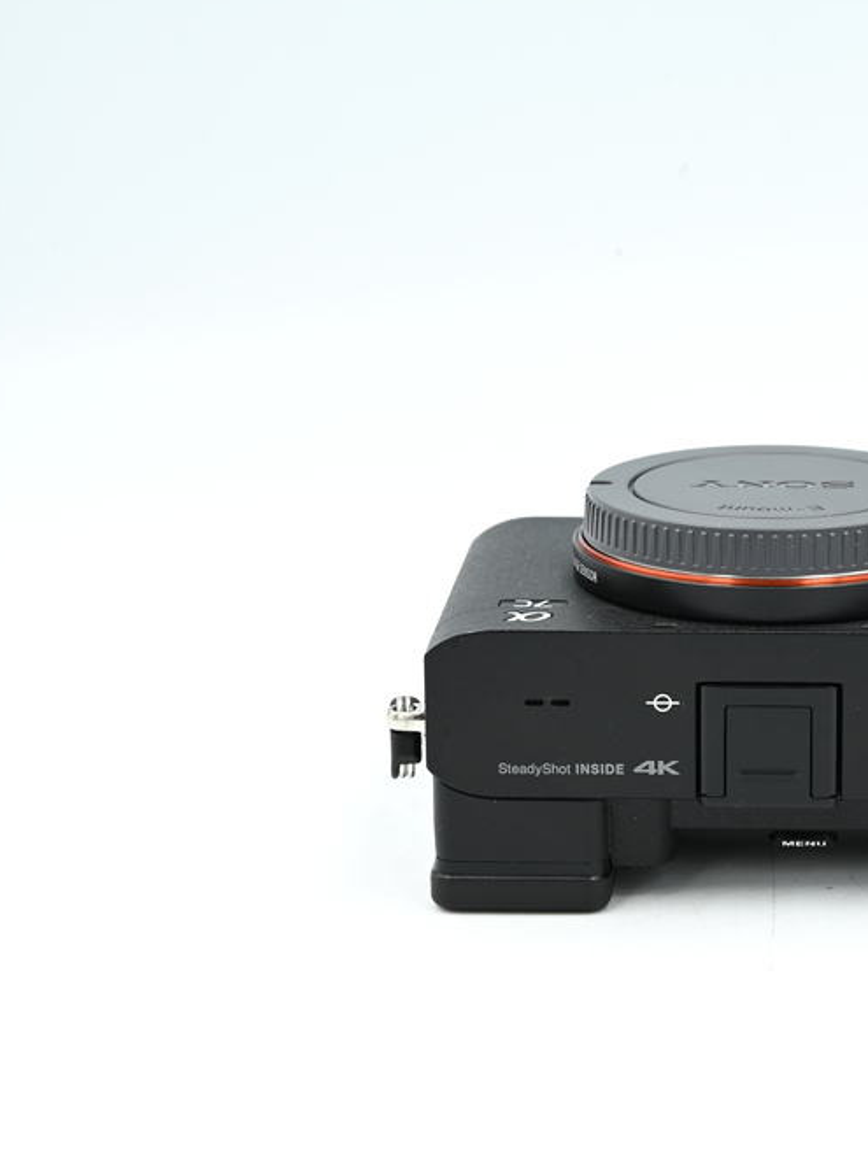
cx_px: 854
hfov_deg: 14.3
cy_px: 574
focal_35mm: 102
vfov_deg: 19.3
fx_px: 3410
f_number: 14
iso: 100
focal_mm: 70
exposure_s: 1/13
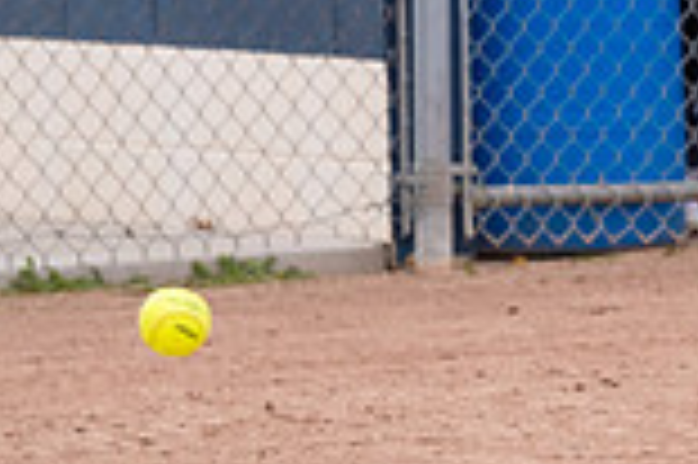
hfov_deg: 3.1
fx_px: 12706
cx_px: 977
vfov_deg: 2.1
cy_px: 146
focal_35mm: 656
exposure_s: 1/1600
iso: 640
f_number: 5.6
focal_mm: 175
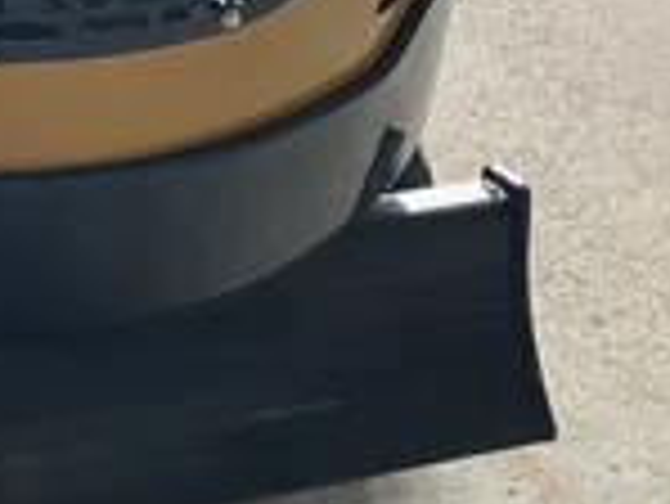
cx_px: -211
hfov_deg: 22.3
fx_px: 1511
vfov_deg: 17.8
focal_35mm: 78
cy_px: -144
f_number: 1.8
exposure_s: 1/122
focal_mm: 3
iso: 32
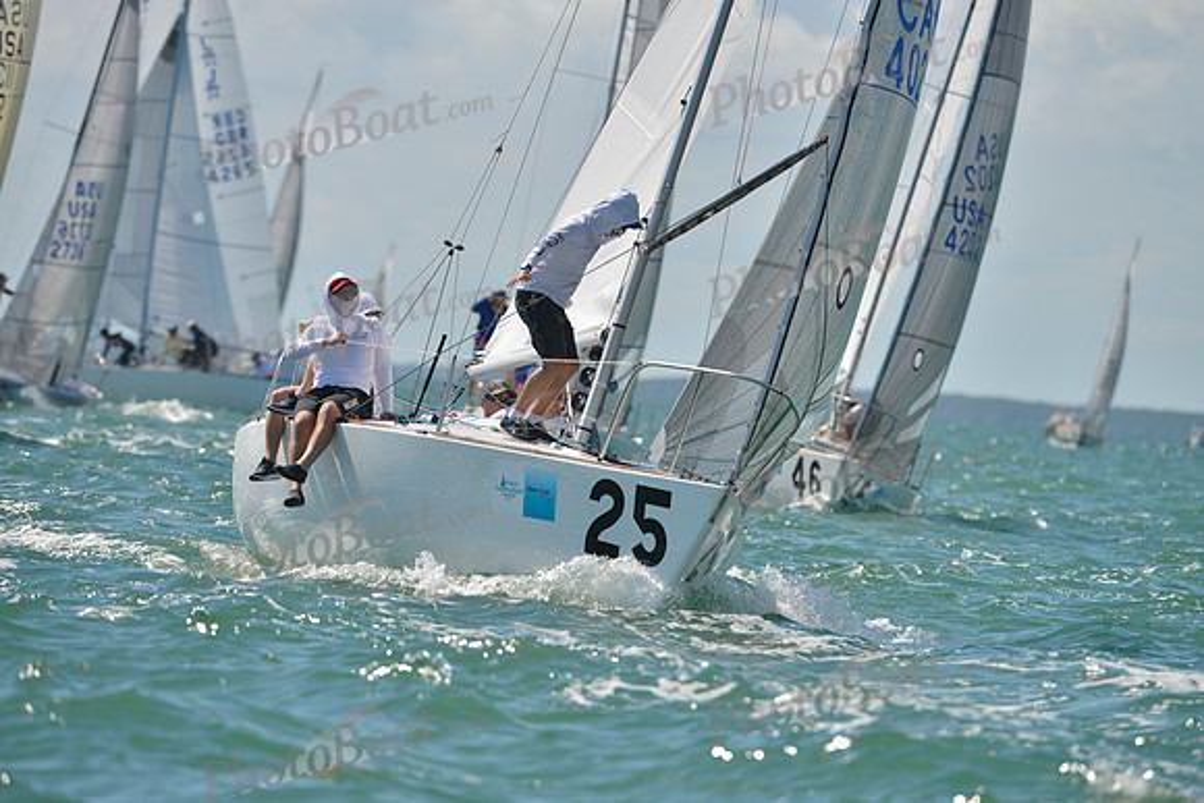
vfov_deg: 4.0
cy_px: 402
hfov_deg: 6.1
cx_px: 602
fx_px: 11373
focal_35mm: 340
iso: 200
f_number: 6.3
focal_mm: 340
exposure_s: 1/1250
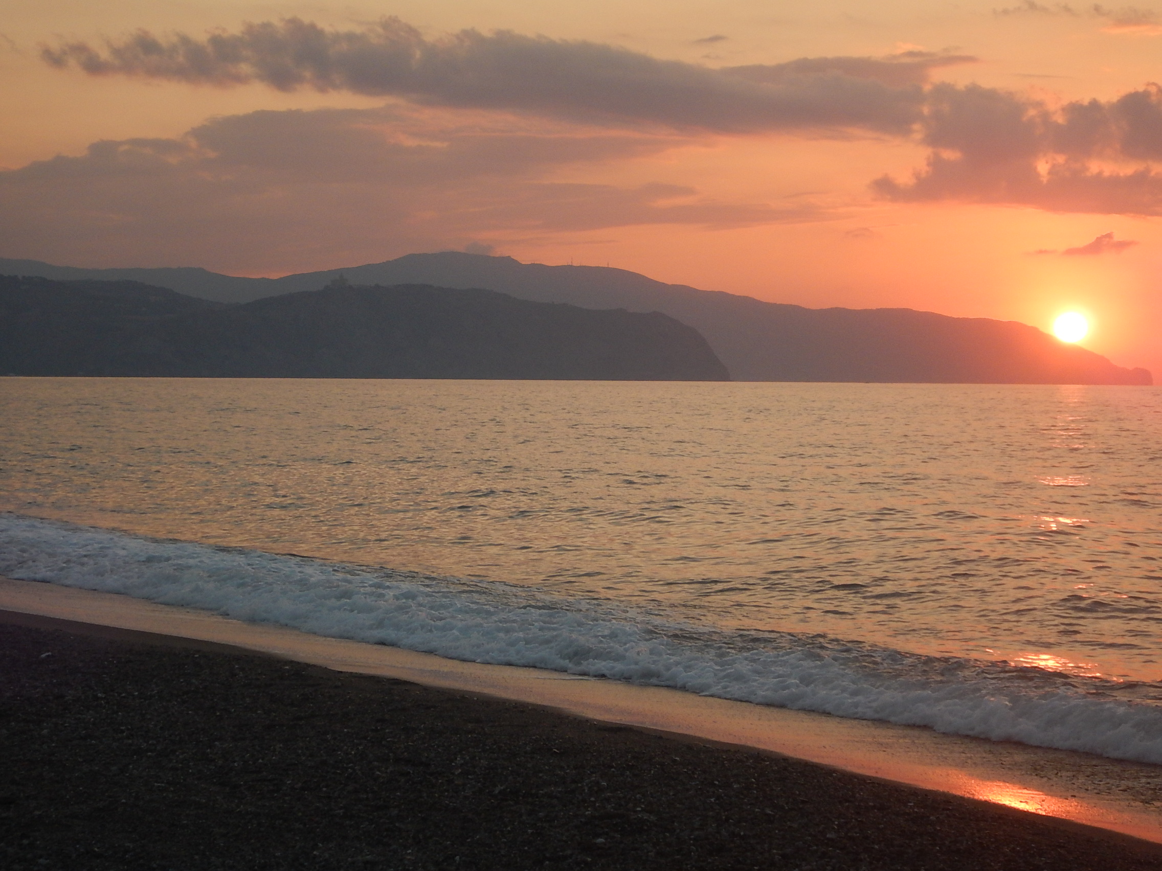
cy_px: 436
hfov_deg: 23.0
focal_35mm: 85
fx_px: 2853
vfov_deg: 17.4
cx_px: 581
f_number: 4.7
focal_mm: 15.3
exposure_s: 1/250
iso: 200
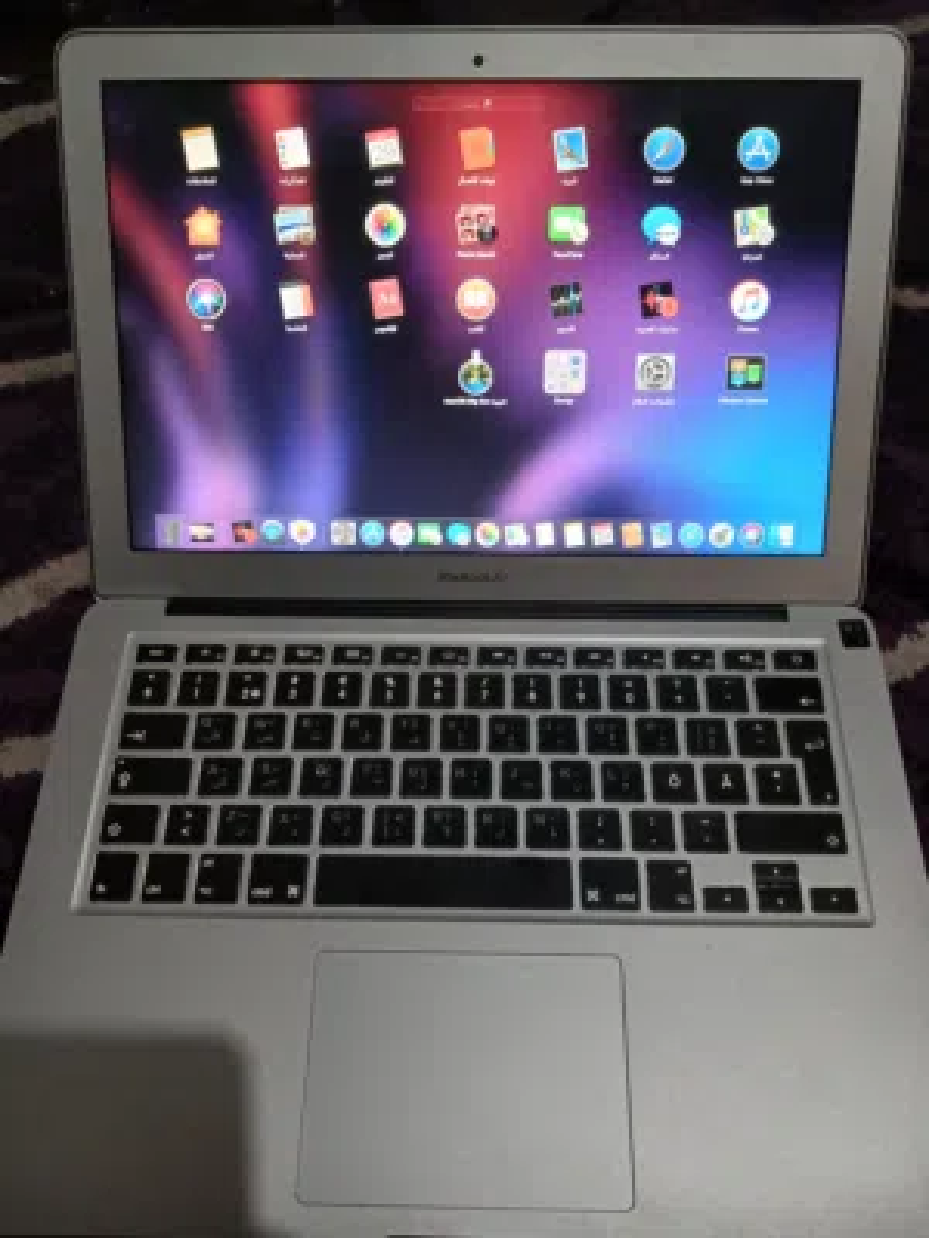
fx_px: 966
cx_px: 464
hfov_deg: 51.4
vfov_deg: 65.3
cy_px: 619
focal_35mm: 27
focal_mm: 3.98
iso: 250
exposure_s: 1/33.3
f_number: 1.8
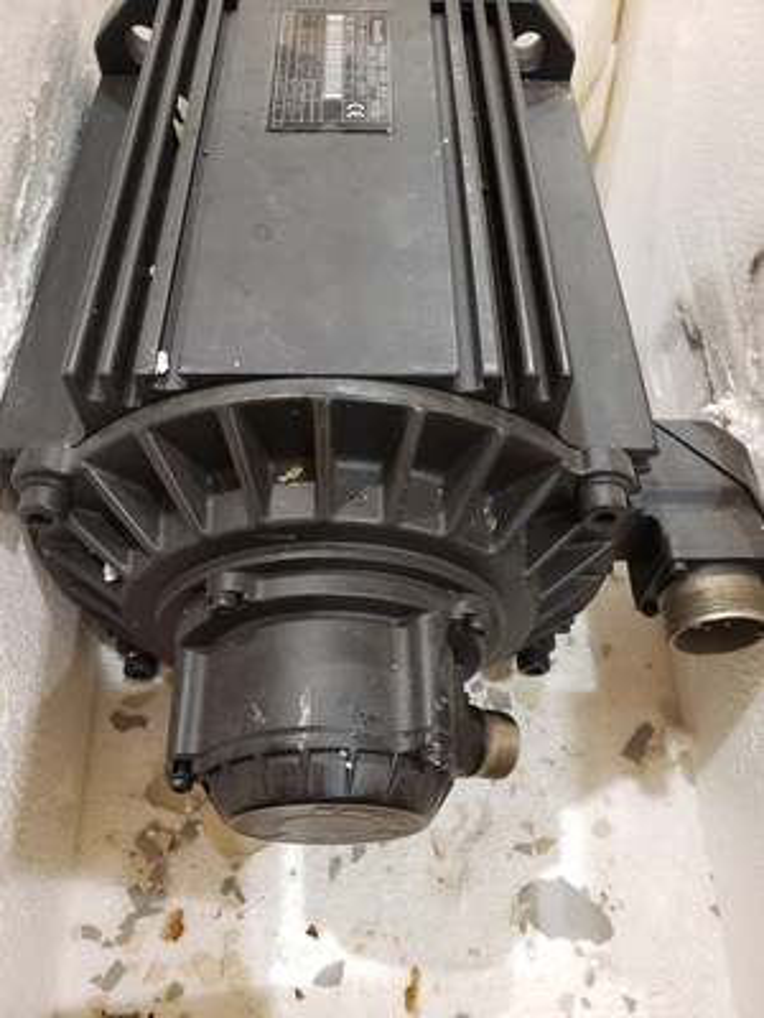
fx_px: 765
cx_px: 382
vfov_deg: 67.3
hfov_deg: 53.1
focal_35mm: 26
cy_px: 509
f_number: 2.4
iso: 250
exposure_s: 1/24
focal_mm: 4.3
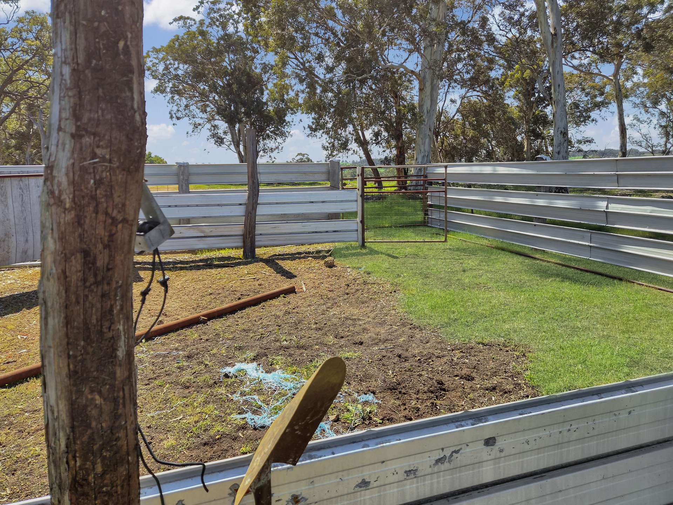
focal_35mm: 23
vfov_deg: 58.9
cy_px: 252
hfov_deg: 73.9
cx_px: 336
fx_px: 447
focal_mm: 5.4
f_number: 1.8
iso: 50
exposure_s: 1/1796
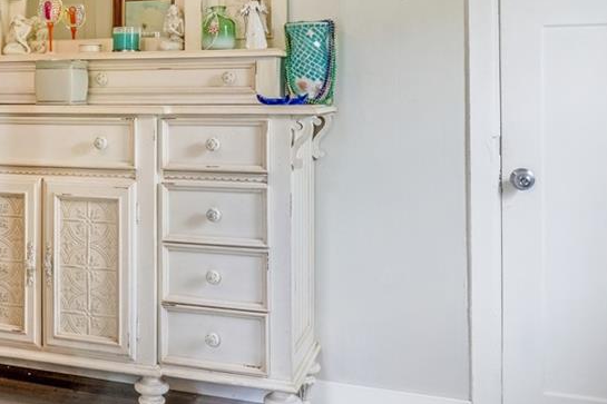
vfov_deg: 27.3
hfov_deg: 38.2
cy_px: 91
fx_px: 817
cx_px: 71
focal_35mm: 48
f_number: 9
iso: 250
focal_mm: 11
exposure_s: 1/125
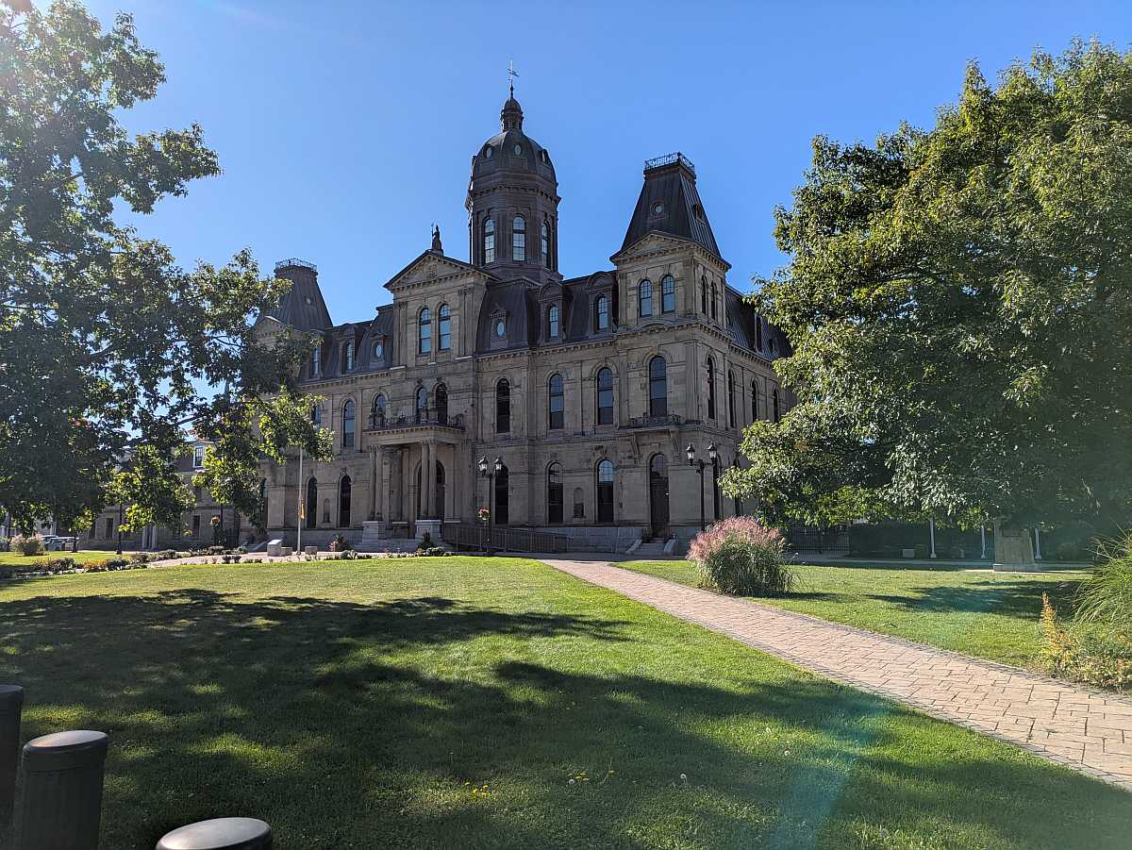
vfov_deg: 54.9
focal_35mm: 25
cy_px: 425
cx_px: 566
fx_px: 818
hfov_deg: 69.4
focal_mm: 5.43
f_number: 1.89
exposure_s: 1/1919
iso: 43
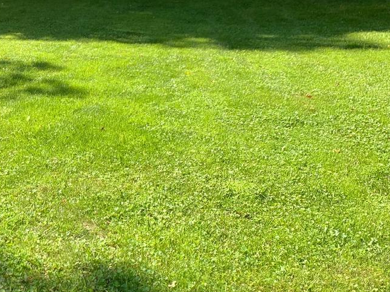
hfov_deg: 30.4
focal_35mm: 58
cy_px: 45
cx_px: -18
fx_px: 653
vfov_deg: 24.7
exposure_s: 1/523
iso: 25
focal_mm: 4.25
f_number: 1.8
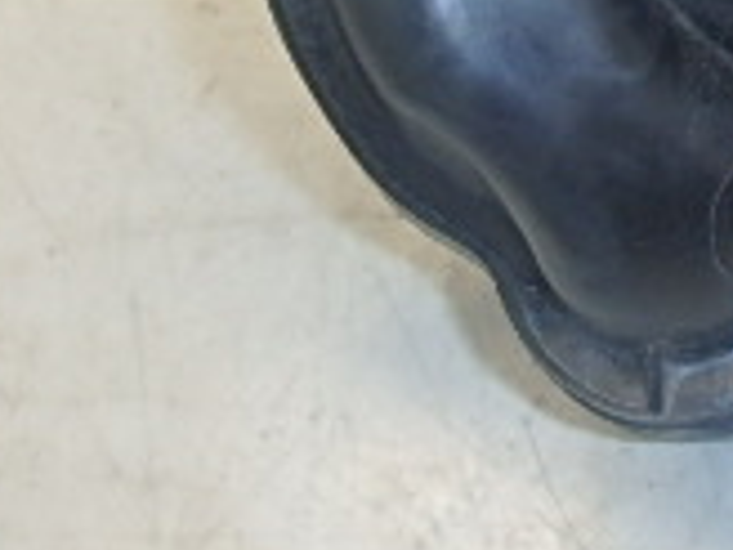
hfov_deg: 21.7
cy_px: -152
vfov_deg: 17.0
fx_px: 1736
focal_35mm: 82
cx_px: 934
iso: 200
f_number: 3.5
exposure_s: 1/60
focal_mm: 3.7
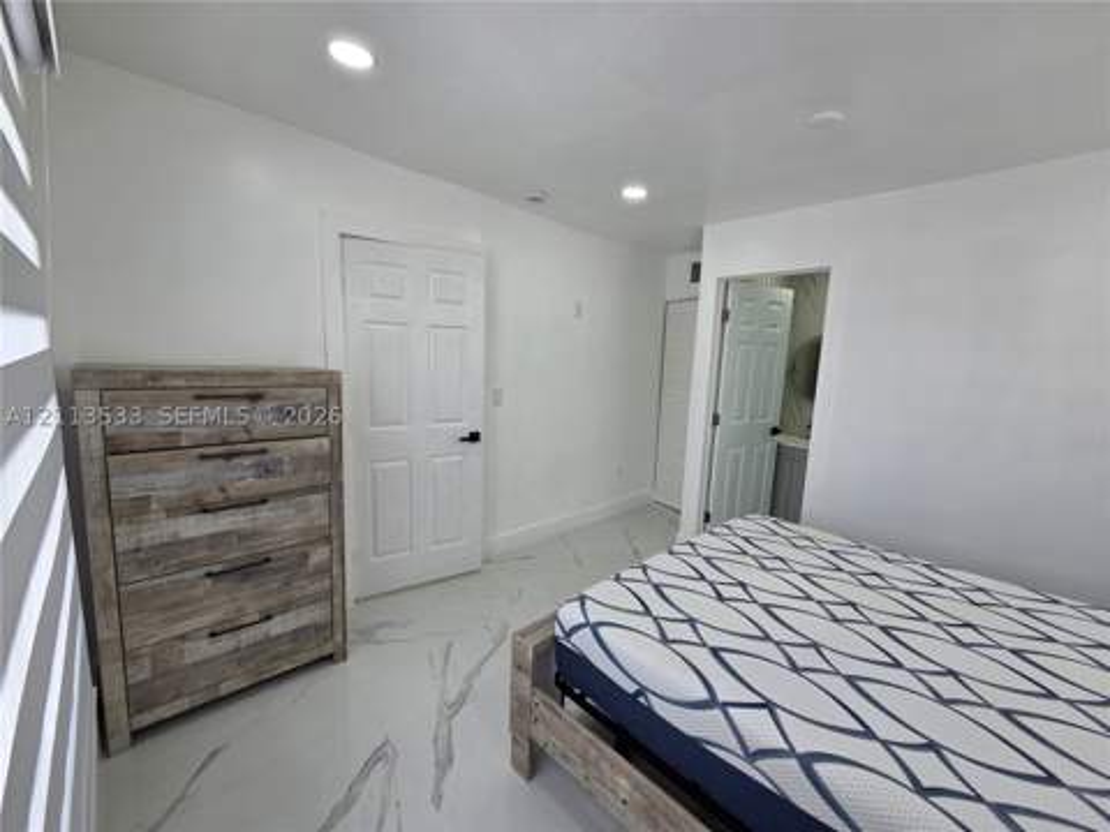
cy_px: 416
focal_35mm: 13
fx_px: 417
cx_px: 555
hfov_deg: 106.2
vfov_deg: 89.9
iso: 80
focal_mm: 2.2
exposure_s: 1/120
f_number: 2.2
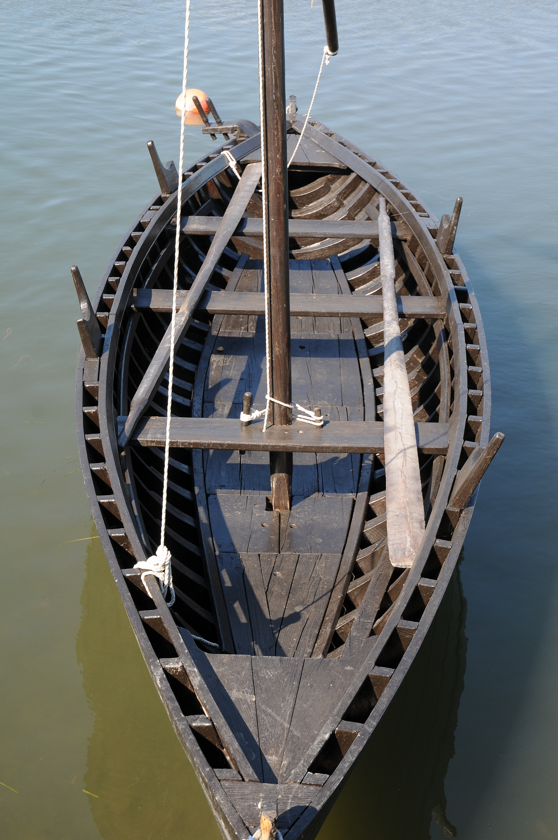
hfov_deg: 22.6
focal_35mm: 60
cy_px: 420
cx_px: 279
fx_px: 1399
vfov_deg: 33.4
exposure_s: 1/200
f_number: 7.1
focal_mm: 40
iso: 200
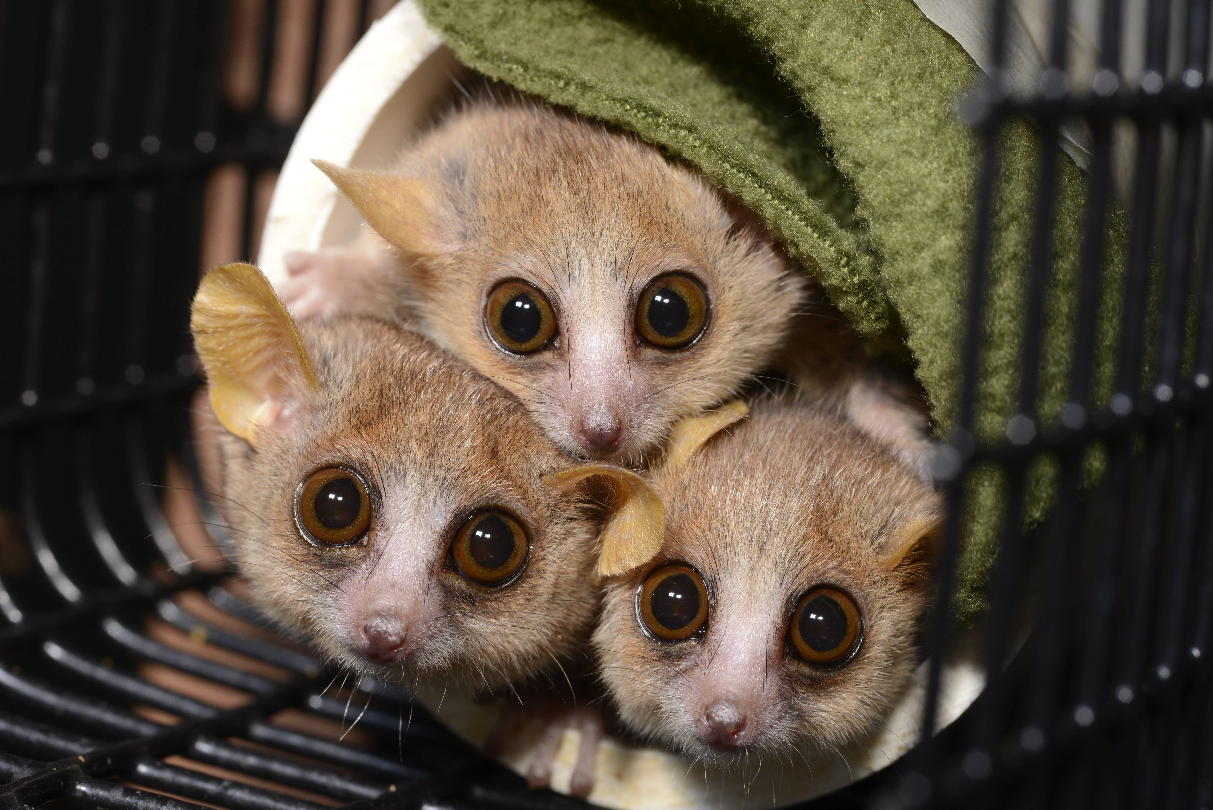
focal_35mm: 105
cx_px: 606
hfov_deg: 19.4
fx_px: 3539
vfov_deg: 13.1
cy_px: 405
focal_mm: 105
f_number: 13
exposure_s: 1/160
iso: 800
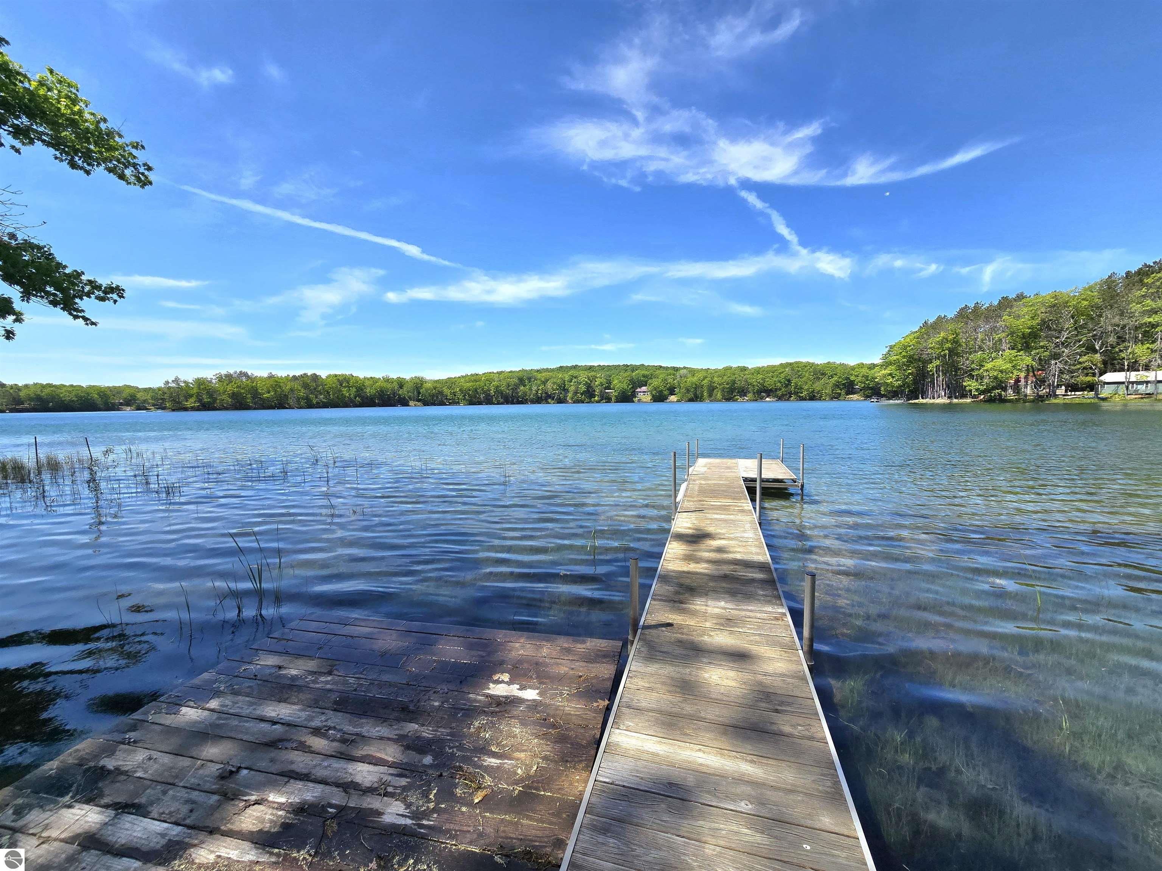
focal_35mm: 13
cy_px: 436
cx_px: 581
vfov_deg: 89.9
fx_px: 436
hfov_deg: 106.2
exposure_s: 1/2000
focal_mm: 2.2
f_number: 2.2
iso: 50
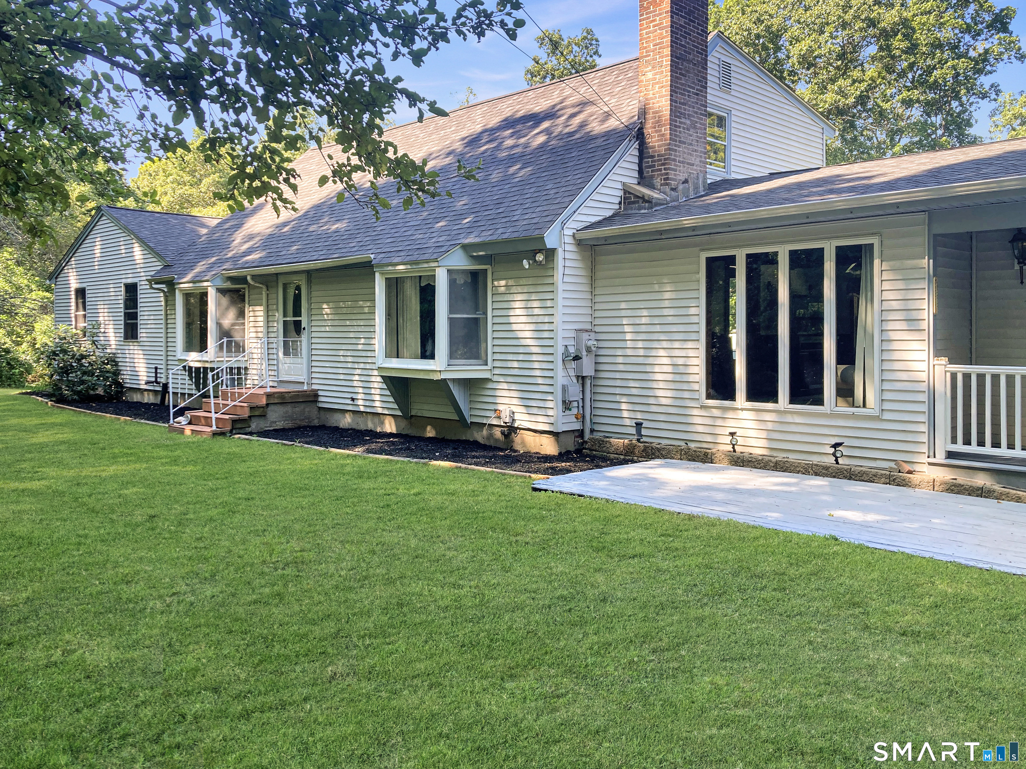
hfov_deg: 63.4
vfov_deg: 49.7
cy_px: 384
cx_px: 513
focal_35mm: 28
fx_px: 830
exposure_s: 1/121
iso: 25
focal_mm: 3.99
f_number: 1.8
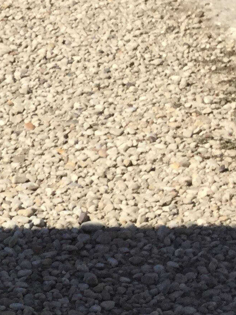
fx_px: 1045
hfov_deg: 11.0
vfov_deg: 16.3
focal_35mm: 115
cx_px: -323
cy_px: 390
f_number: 2.4
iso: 25
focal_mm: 3.3
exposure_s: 1/1381
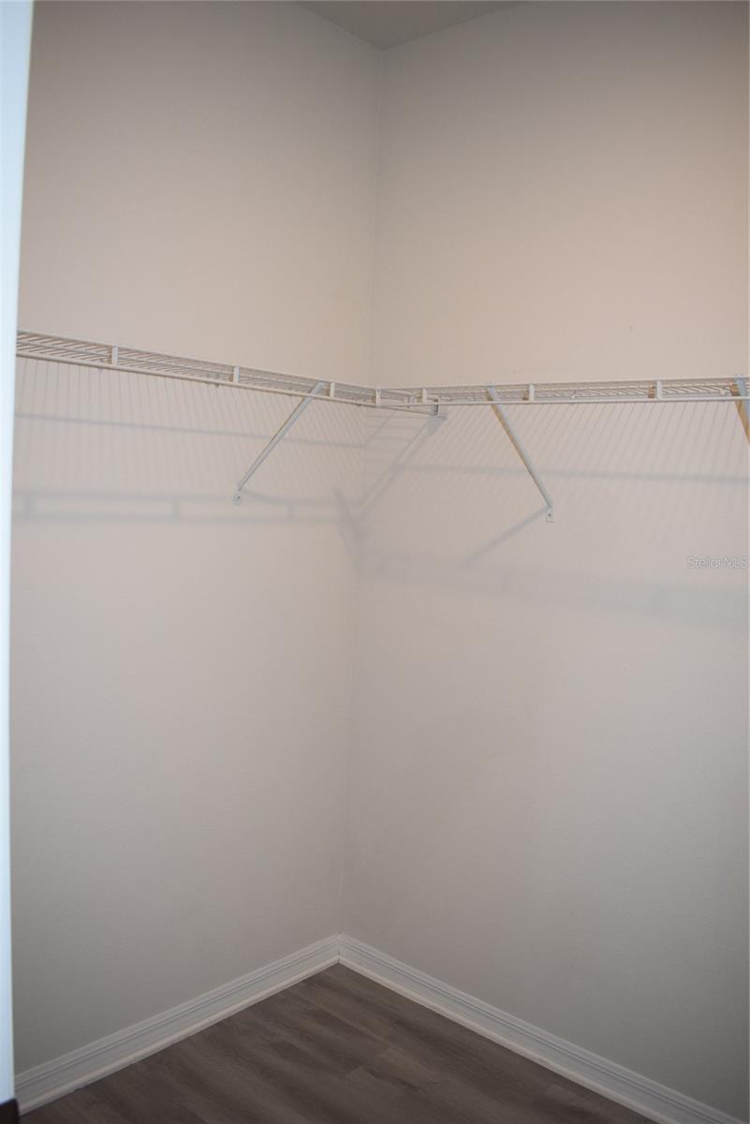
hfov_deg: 48.0
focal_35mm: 27
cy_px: 562
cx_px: 375
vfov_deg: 67.4
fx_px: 843
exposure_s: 1/100
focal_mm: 18
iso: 800
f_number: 5
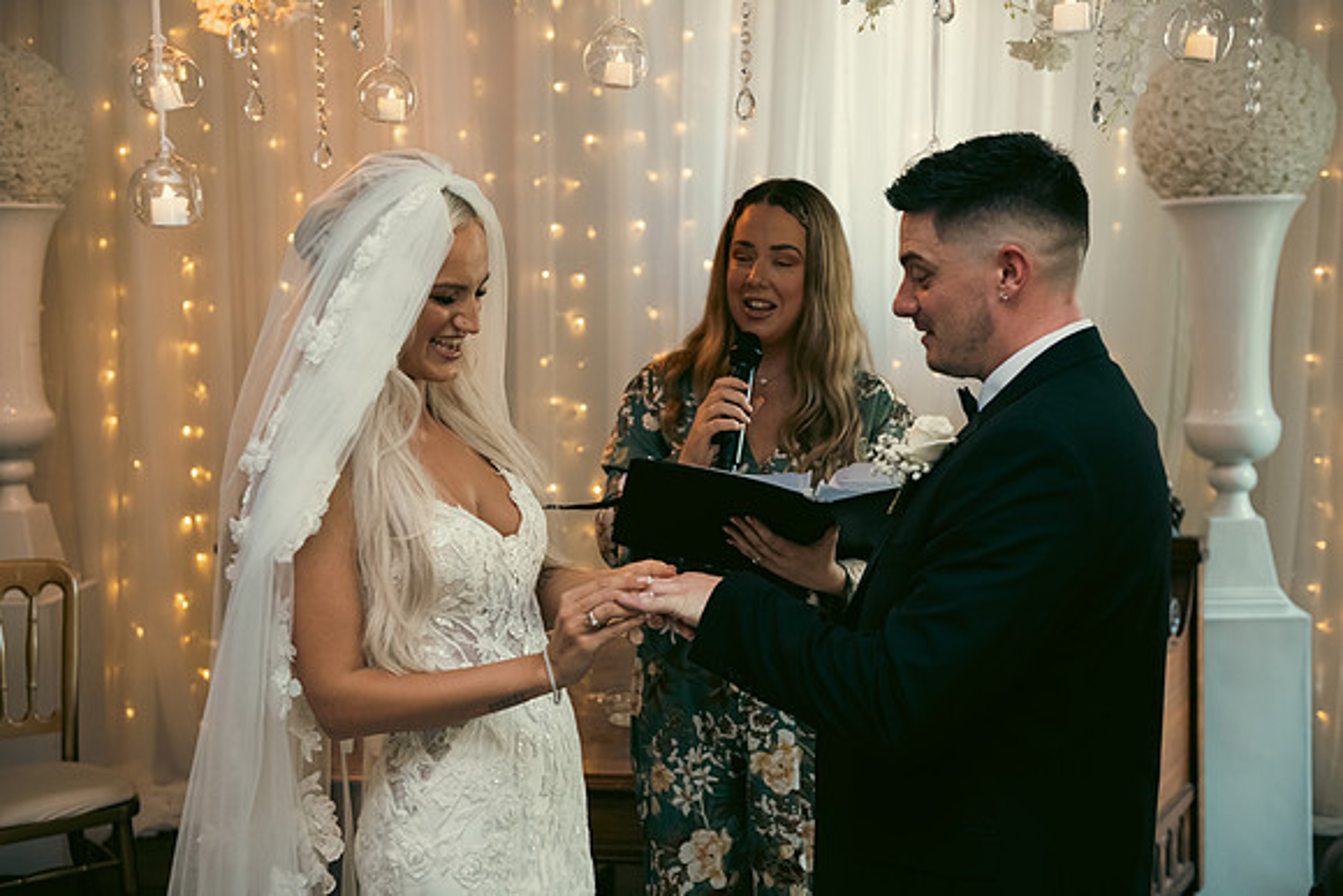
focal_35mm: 48
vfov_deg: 28.1
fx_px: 1791
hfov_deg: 41.1
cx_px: 672
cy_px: 448
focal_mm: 48
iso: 1250
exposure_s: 1/160
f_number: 3.5
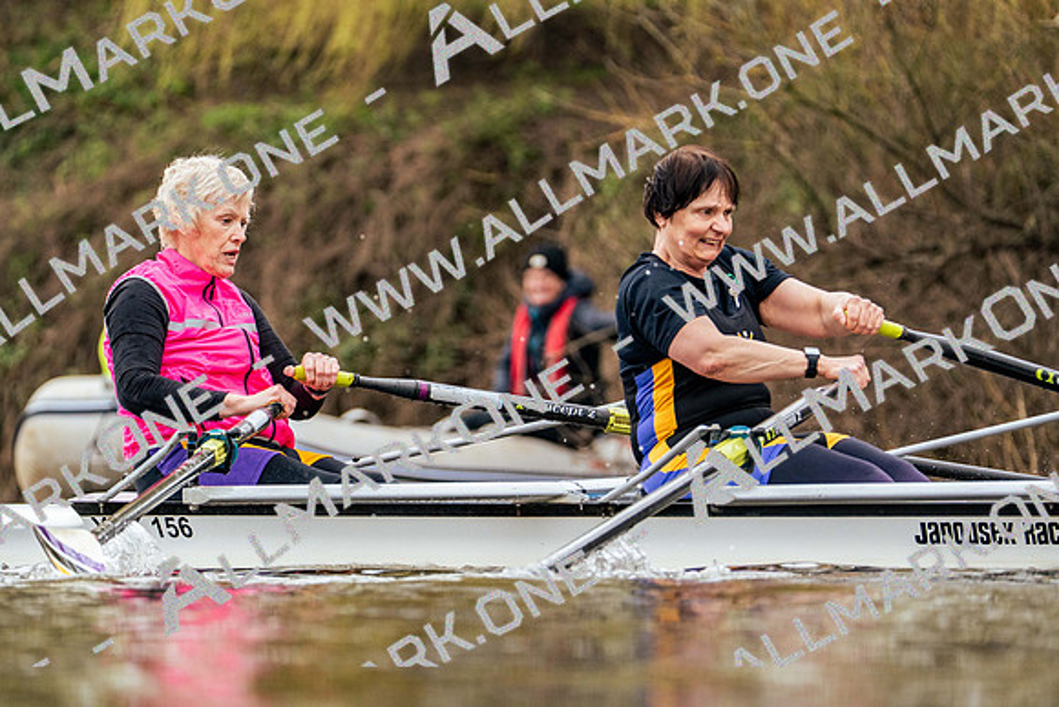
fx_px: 11063
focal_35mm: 376
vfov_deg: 3.7
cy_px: 354
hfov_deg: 5.5
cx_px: 530
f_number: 6.3
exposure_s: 1/2000
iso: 2500
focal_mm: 376
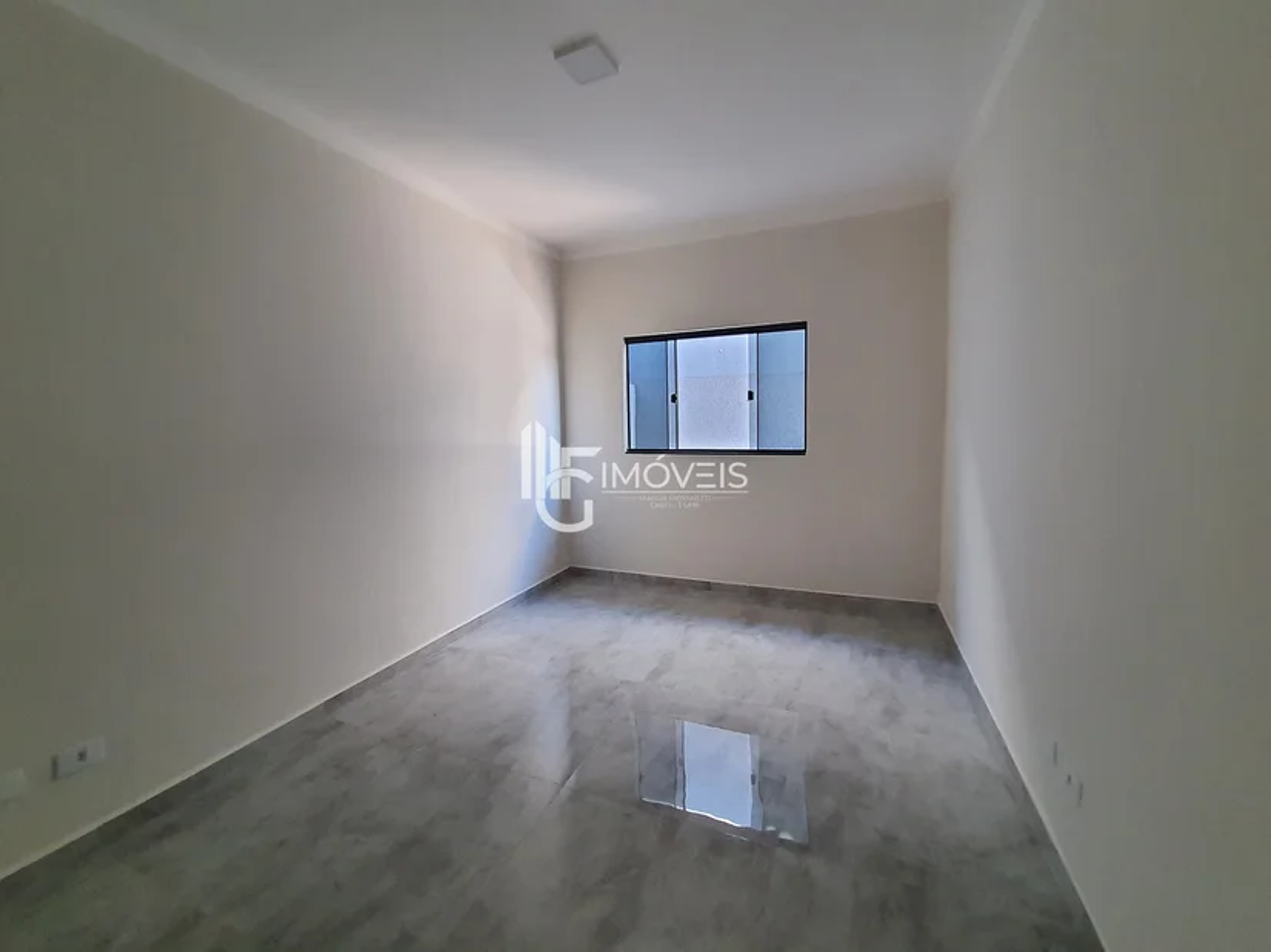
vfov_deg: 89.9
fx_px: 477
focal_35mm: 13
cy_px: 476
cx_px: 636
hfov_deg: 106.2
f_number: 2.2
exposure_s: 1/60
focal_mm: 1.74
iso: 400
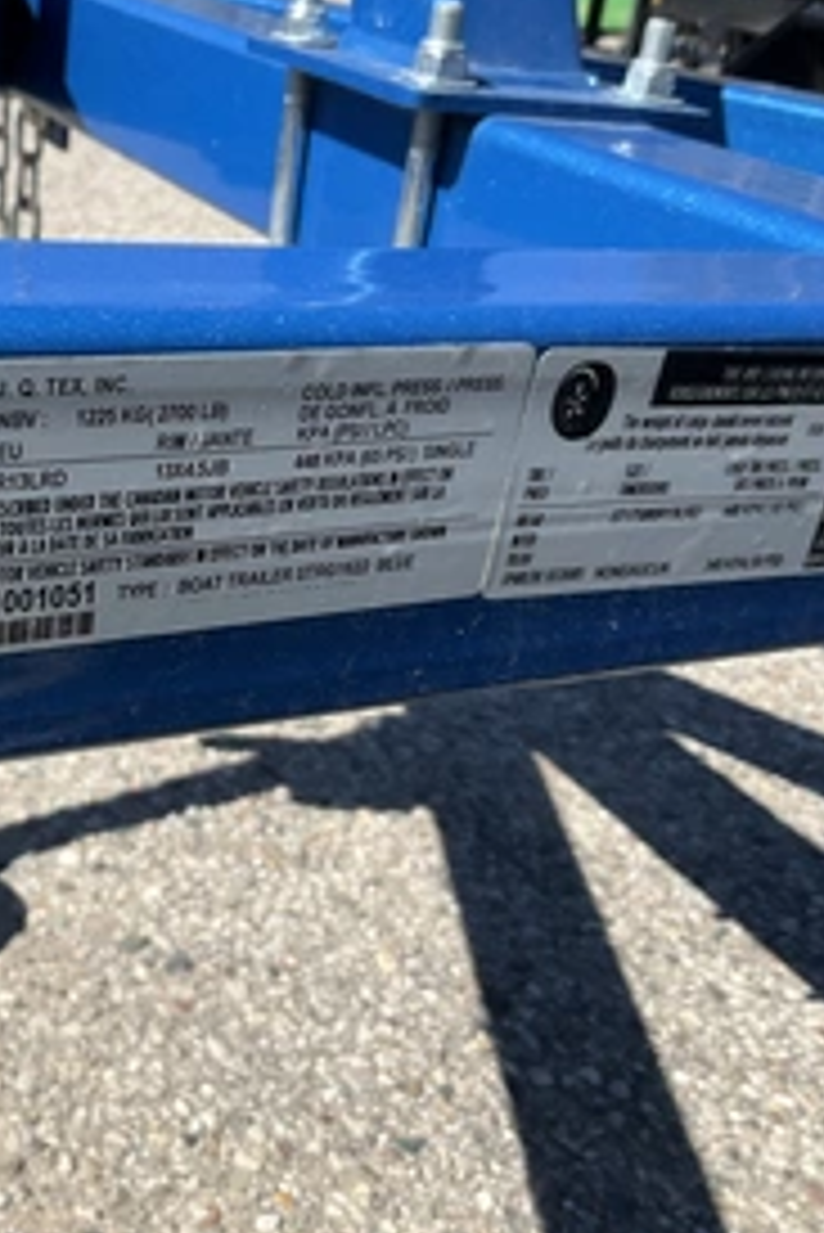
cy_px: 572
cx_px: 230
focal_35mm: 44
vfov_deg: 44.4
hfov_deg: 30.2
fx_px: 1509
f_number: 1.8
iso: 25
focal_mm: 3
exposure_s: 1/1377
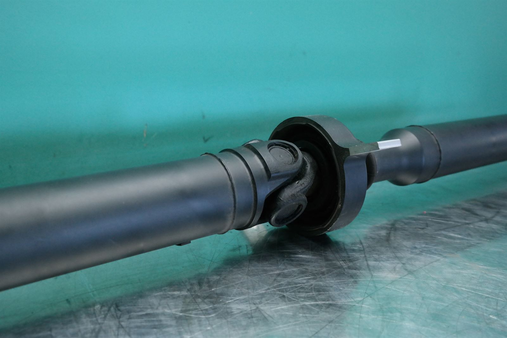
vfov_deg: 36.9
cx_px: 254
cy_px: 169
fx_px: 507
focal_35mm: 36
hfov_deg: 53.1
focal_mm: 24
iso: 1600
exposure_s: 1/80
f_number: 5.6
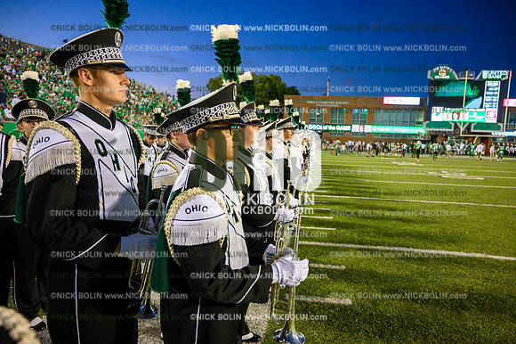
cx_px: 258
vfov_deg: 53.1
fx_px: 344
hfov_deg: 73.8
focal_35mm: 24
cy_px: 172
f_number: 4
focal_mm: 24
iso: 2000
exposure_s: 1/200
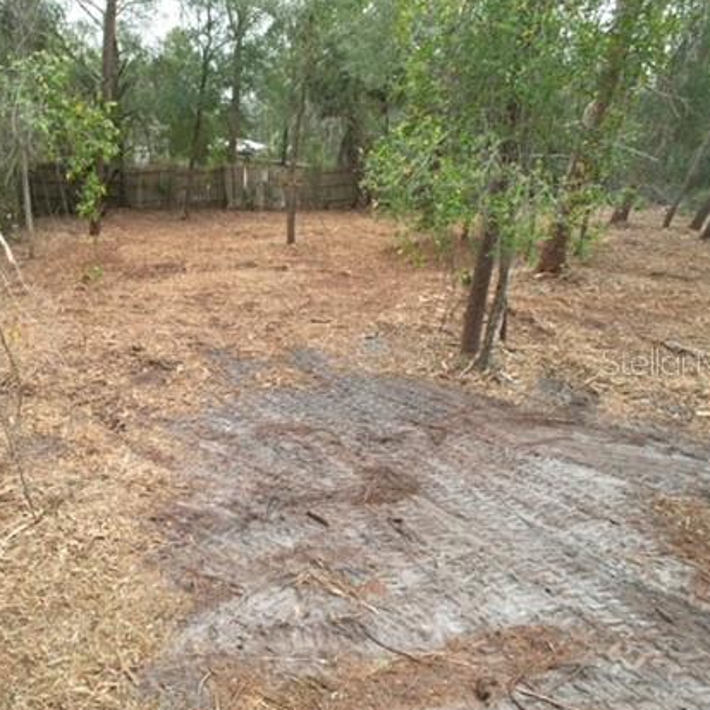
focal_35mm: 29
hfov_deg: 54.0
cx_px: 213
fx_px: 673
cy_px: 361
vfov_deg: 55.6
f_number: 2.8
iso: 100
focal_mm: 8.38
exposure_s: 1/120
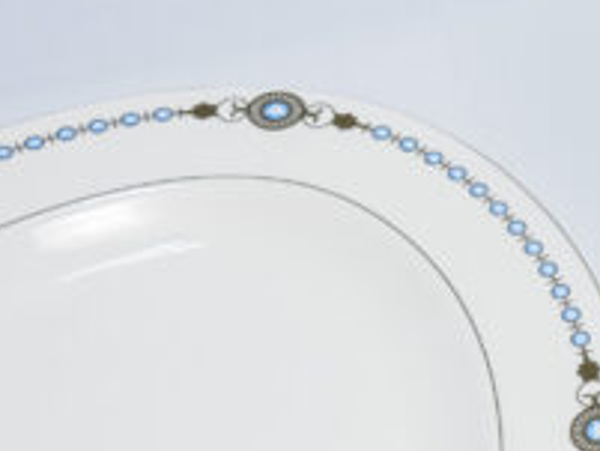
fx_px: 2497
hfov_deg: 13.6
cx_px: 522
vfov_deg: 10.3
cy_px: 414
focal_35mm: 144
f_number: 14
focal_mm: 70
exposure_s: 1/160
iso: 6400
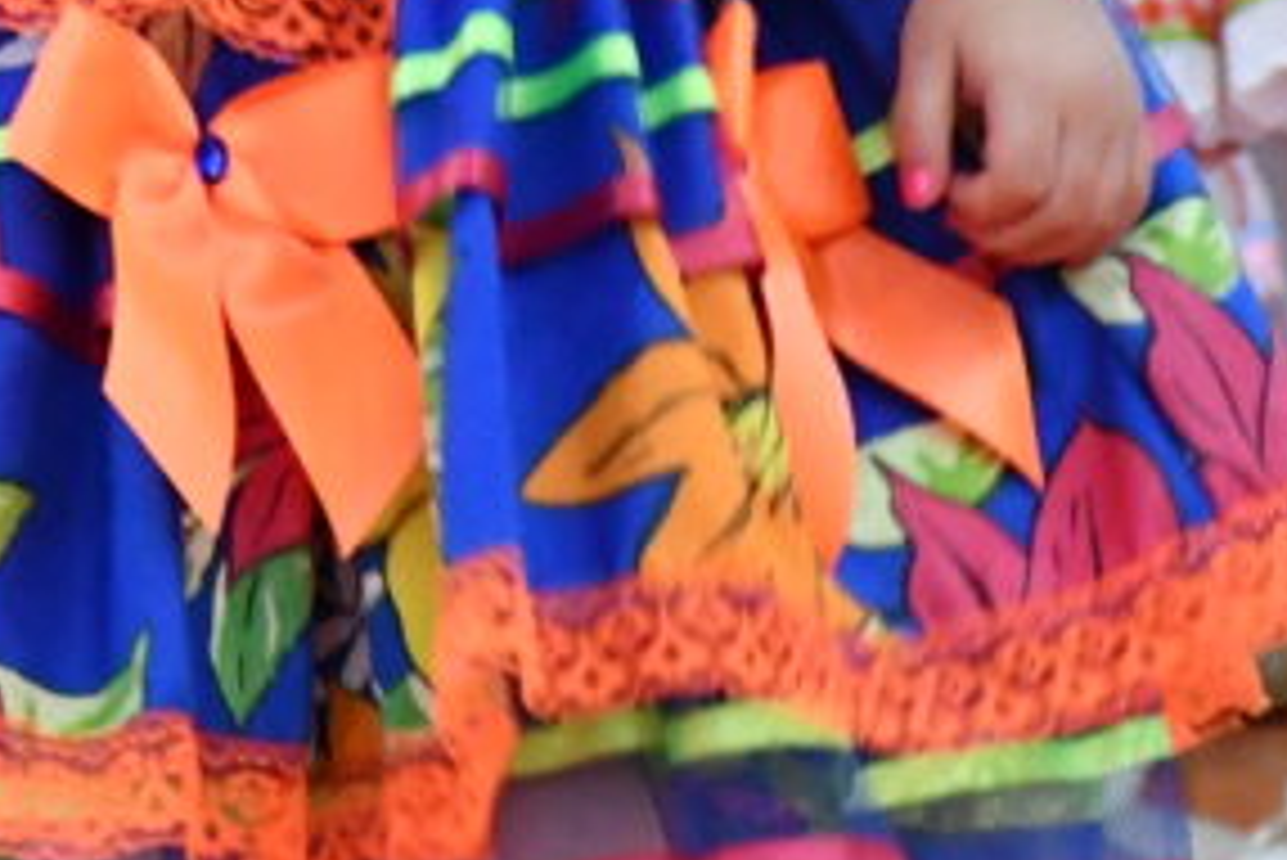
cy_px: -932
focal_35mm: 905
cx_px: 94
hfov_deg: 2.3
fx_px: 32369
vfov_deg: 1.5
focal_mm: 90
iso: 3200
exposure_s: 1/125
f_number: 5.3
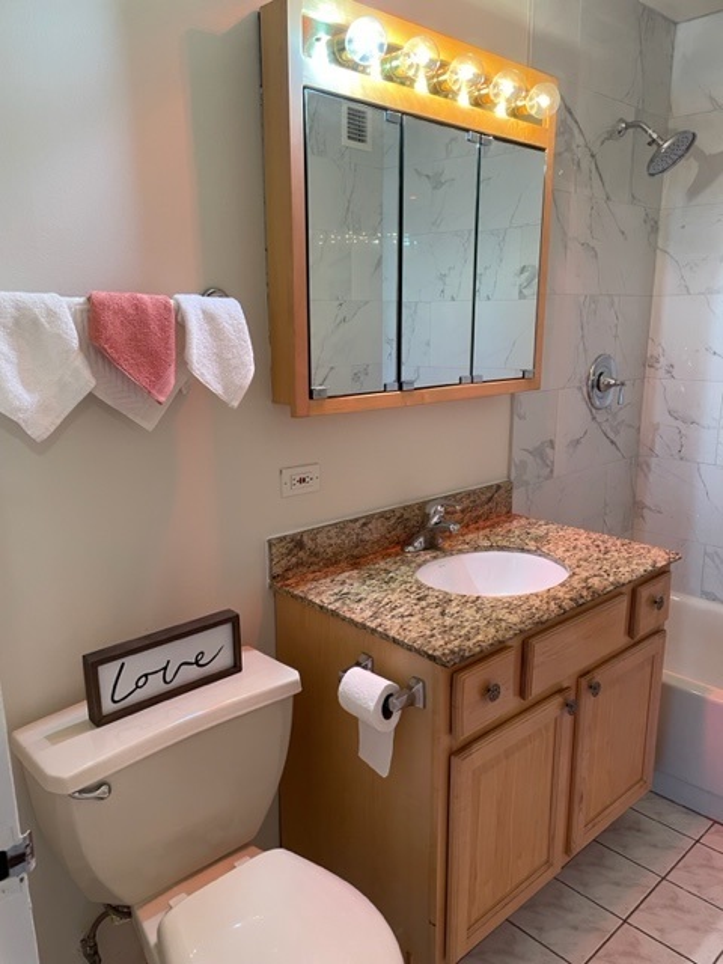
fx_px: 724
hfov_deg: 53.1
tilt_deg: -14.0
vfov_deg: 67.3
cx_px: 362
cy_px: 482
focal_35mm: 26
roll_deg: +0.1
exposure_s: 1/60
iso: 160
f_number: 1.6
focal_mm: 4.2
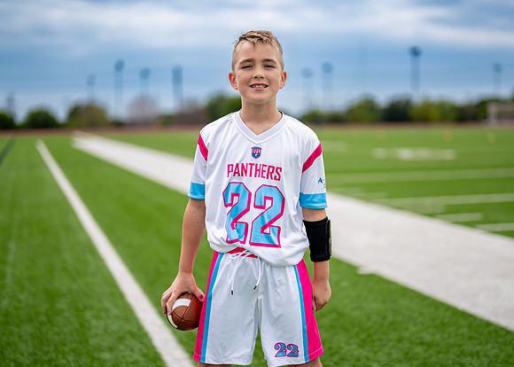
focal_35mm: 59
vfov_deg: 24.1
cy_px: 186
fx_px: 861
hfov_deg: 33.2
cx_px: 268
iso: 100
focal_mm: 50
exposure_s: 1/12800
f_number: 1.2
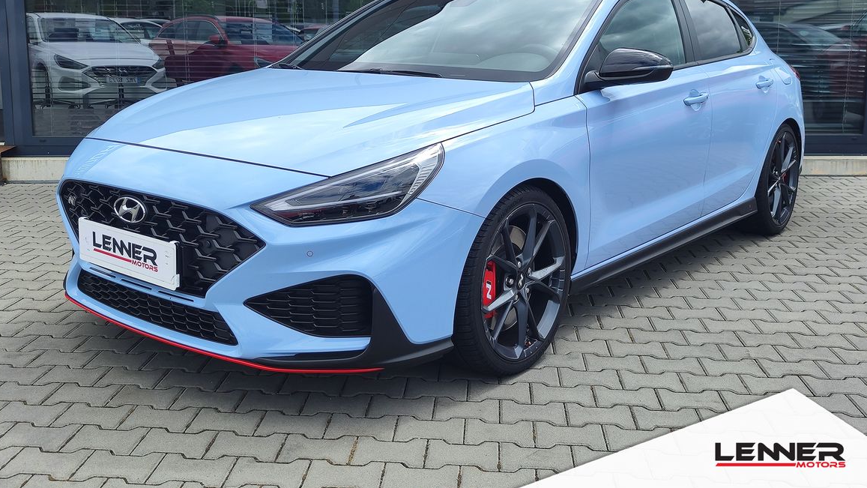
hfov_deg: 71.9
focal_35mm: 26
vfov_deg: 43.8
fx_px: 598
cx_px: 440
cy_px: 163
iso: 50
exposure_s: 1/536
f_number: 1.69
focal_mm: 7.01
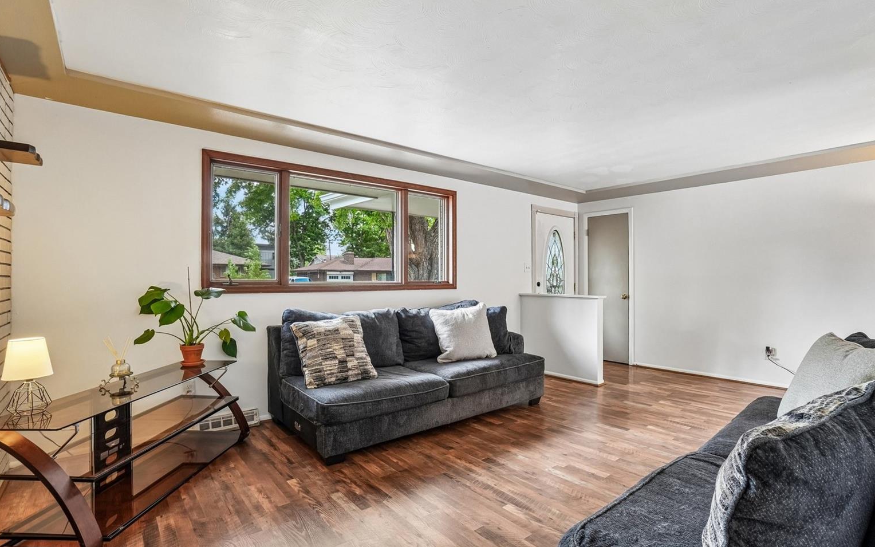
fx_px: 382
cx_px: 446
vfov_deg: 71.1
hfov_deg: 97.8
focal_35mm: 16
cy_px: 294
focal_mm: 10
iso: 400
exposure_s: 1/13
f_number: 8
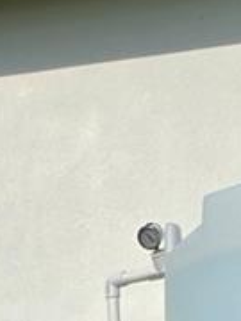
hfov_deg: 9.5
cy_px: 605
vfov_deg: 11.8
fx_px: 1420
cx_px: -93
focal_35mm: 153
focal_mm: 6.5
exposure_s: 1/7939
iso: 40
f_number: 1.4
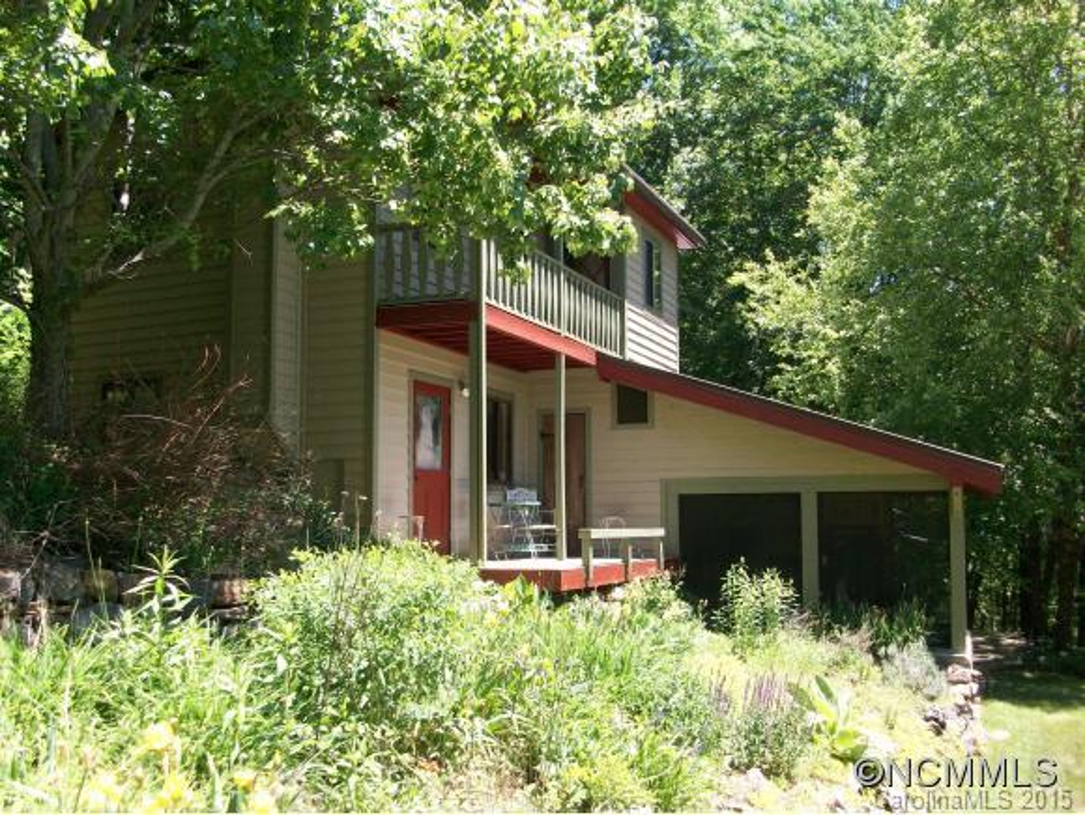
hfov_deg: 53.9
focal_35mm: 34
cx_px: 542
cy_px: 408
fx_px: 1067
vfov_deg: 41.8
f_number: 2.8
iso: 64
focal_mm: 5.7
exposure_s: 1/214
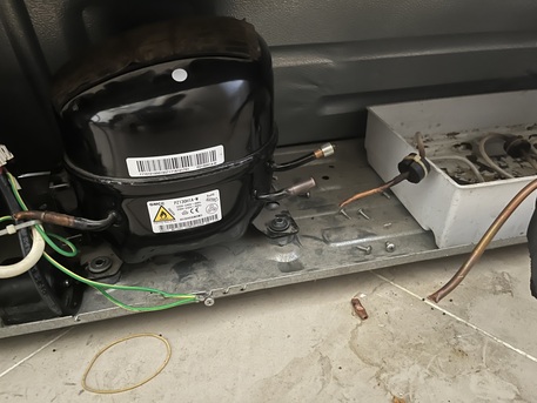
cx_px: 268
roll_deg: +1.2
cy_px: 202
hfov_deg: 67.3
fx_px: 403
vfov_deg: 53.1
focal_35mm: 26
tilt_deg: -35.9
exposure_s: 1/17
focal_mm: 5.1
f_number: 1.6
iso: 800
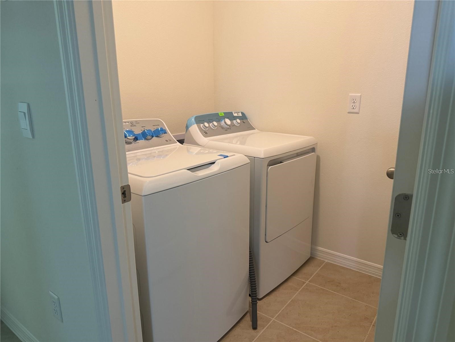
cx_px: 228
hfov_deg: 71.6
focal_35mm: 24
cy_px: 171
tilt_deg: -15.6
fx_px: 315
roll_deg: +0.5
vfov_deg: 56.8
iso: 200
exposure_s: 1/120
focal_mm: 6.86
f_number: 1.78
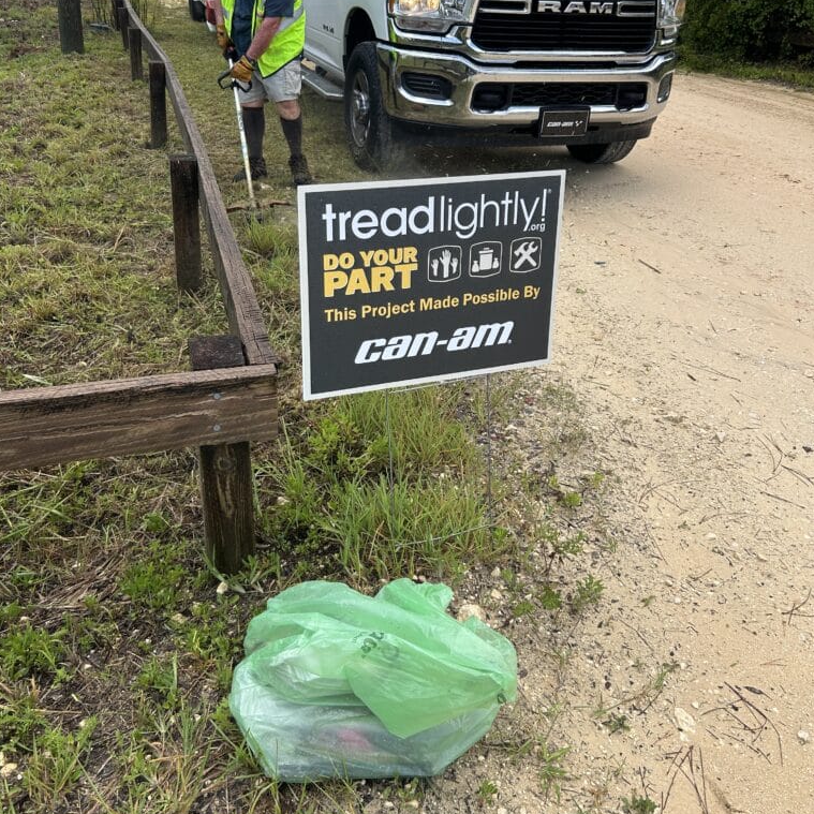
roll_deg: -2.5
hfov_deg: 52.5
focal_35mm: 31
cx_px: 405
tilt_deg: -23.4
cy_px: 346
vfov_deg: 52.3
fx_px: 825
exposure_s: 1/614
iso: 50
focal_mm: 5.7
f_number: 1.5
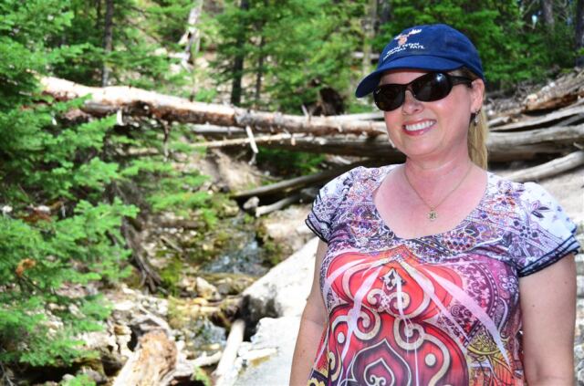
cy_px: 193
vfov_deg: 30.7
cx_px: 292
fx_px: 704
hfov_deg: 45.1
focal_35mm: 44
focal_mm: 29
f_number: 5.6
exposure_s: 1/200
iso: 200
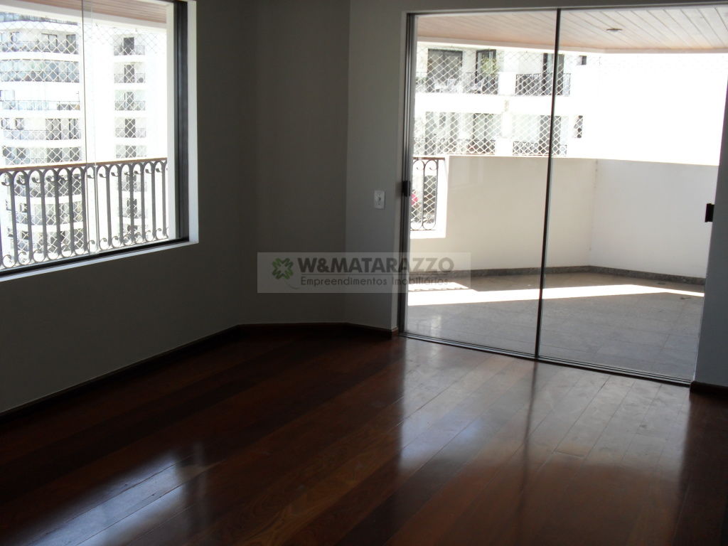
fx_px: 736
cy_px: 273
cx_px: 364
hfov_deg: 52.6
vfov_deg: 40.7
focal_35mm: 35
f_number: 3.2
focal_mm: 6.3
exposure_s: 1/125
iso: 100
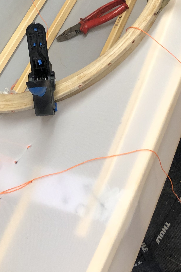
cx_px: 74
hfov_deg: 21.2
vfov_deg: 29.8
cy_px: 15
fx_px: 483
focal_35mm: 64
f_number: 1.8
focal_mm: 3.99
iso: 40
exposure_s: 1/33
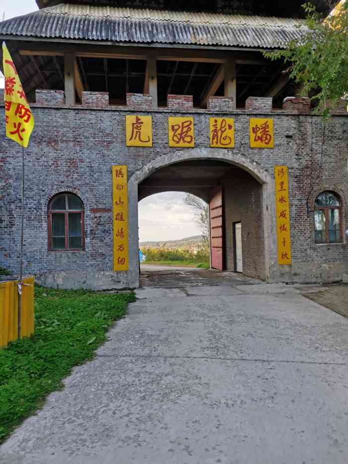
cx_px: 174
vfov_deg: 67.3
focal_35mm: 26
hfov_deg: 53.1
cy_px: 232
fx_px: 348
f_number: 1.8
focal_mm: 4.75
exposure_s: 1/204
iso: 50
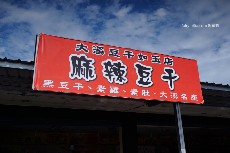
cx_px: 115
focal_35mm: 35
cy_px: 76
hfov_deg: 54.4
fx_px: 224
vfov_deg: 37.9
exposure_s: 1/1700
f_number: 2.5
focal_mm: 23
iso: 100
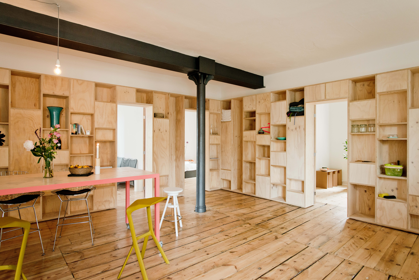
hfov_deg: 84.0
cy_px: 140
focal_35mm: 20
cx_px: 210
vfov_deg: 62.0
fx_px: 233
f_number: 4
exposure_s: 1/60
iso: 1250
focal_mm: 20
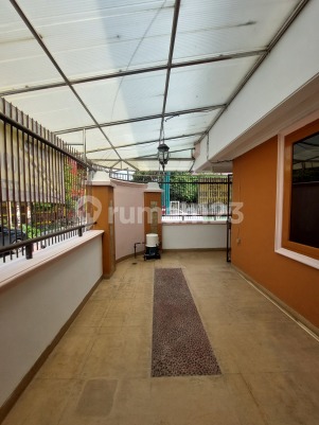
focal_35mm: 13
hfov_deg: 89.9
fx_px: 160
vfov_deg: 106.2
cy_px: 212
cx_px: 160
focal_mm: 1.74
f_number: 2.2
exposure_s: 1/533
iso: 50
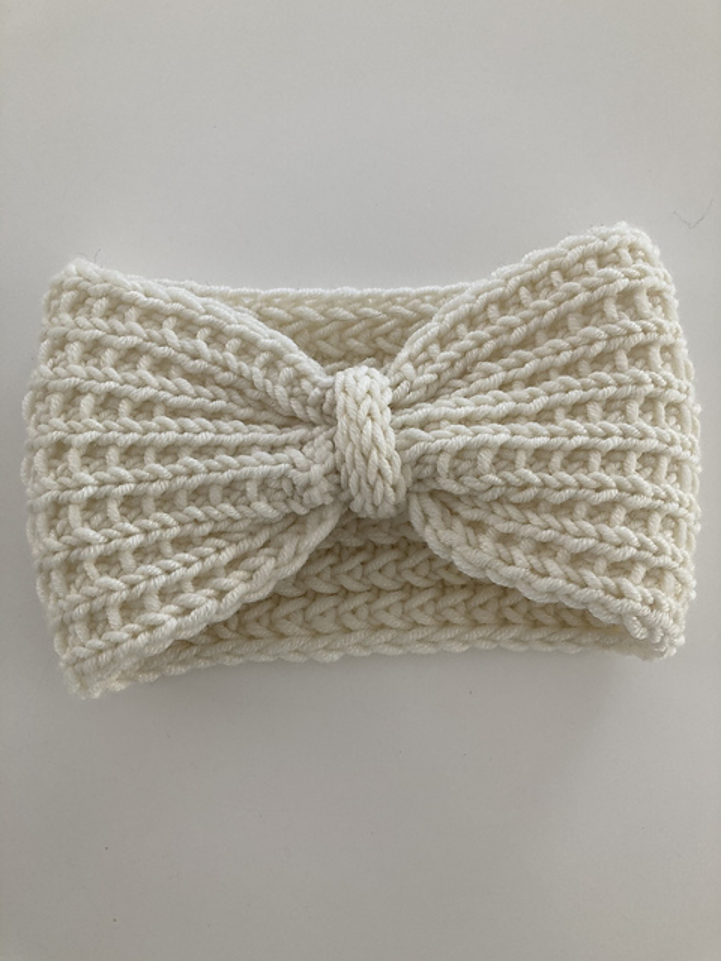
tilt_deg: -83.0
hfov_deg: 49.7
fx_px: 778
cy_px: 480
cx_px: 360
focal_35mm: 28
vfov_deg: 63.4
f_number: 1.8
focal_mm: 3.99
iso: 50
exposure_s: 1/121
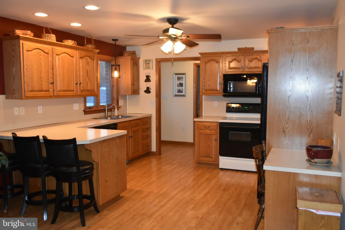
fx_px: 287
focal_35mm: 30
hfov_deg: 61.9
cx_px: 172
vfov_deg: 43.6
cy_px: 115
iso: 1600
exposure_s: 1/60
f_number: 3.8
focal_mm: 20
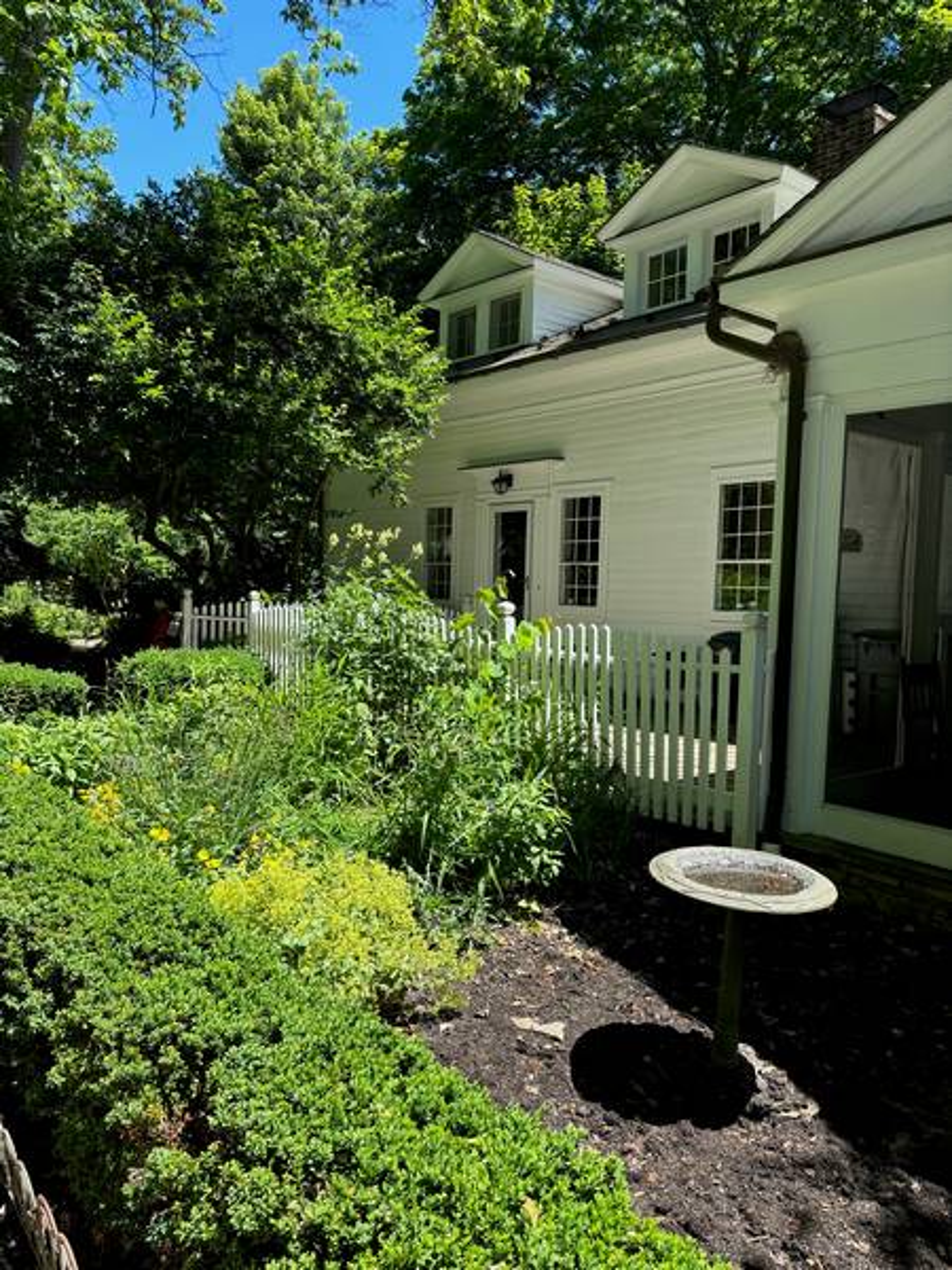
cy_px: 635
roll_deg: -2.0
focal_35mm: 26
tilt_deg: -3.2
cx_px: 476
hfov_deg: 53.1
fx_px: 953
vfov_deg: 67.3
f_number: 1.6
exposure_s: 1/1027
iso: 50
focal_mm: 5.96
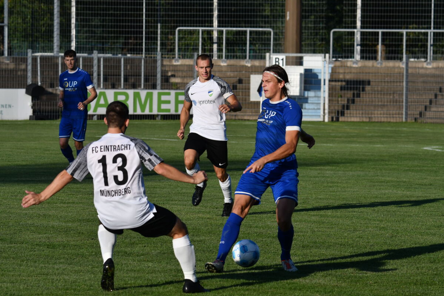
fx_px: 3059
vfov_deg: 5.5
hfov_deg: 8.3
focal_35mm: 248
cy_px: 148
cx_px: 222
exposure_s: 1/1600
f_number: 7.1
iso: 400
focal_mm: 165
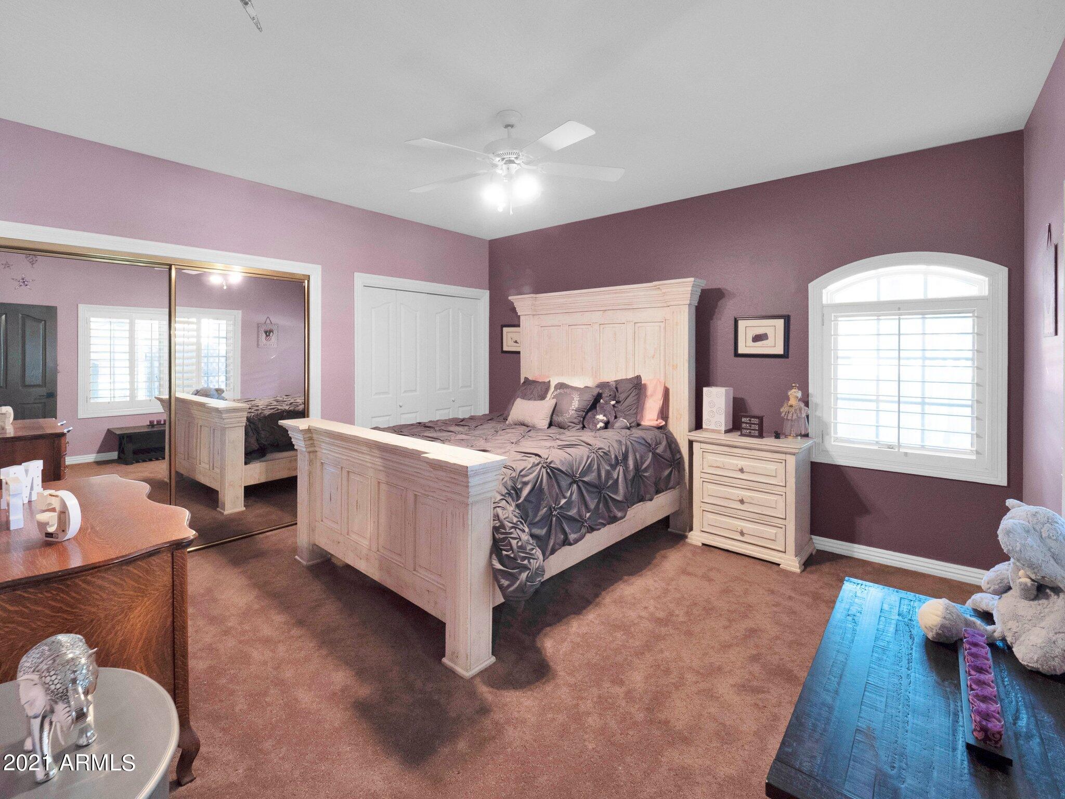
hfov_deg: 102.1
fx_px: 431
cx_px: 532
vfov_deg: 85.7
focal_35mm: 14
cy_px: 400
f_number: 4
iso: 800
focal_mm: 7
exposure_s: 1/8
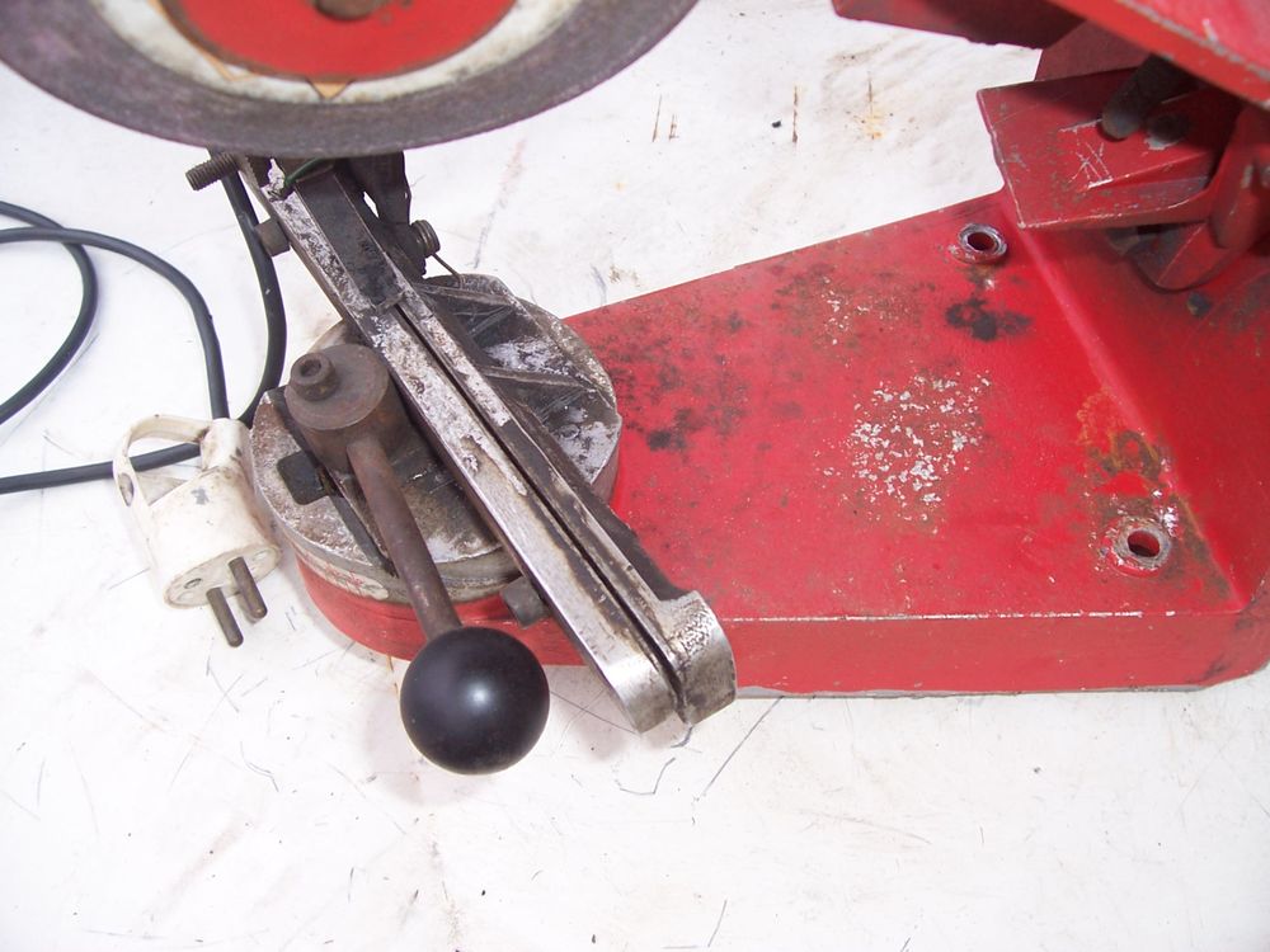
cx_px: 635
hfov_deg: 54.0
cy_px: 476
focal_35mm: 34
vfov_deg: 41.8
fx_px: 1247
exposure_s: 1/125
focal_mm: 5.6
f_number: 2.7
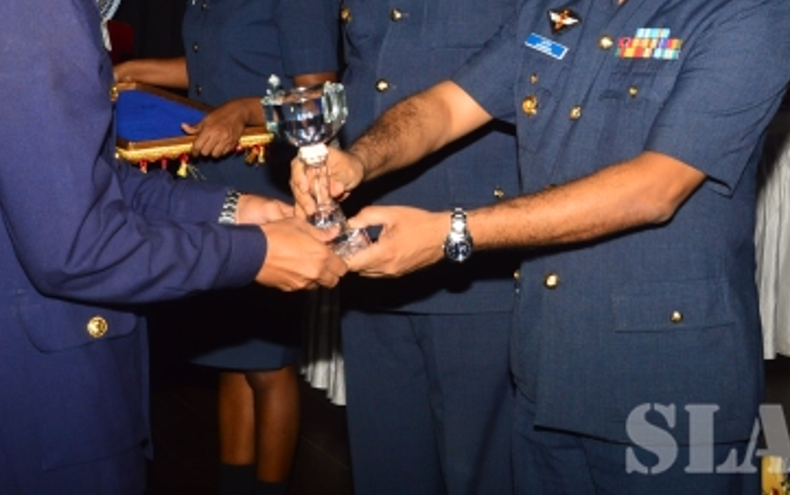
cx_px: 523
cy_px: 62
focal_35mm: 74
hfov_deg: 27.7
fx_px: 1594
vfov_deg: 17.4
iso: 200
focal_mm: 25
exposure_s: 1/200
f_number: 7.1
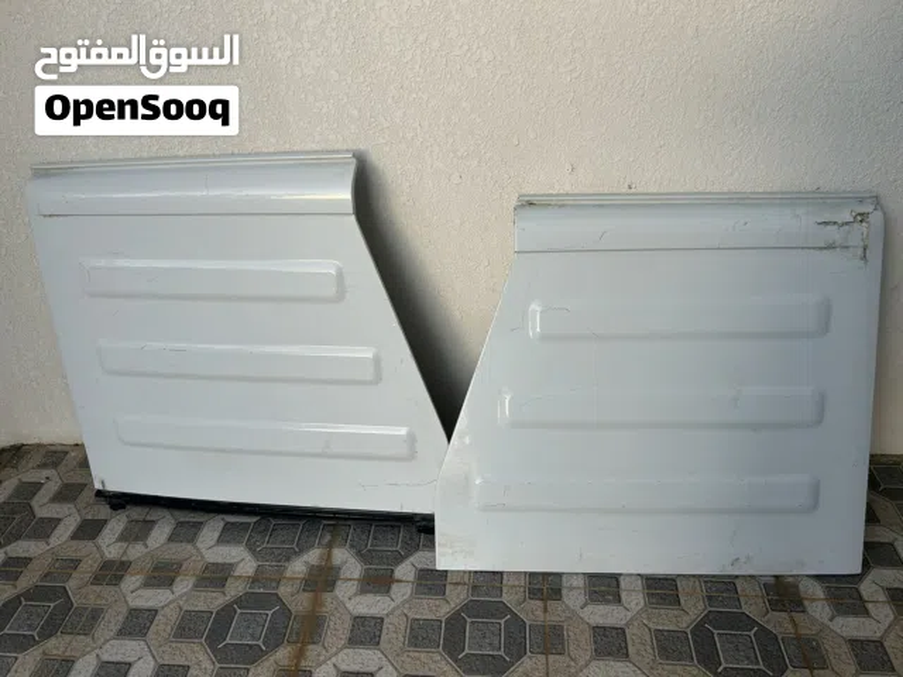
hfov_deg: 67.3
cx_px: 452
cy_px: 338
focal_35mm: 26
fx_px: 678
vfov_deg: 53.1
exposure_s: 1/1058
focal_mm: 5.7
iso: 50
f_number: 1.5
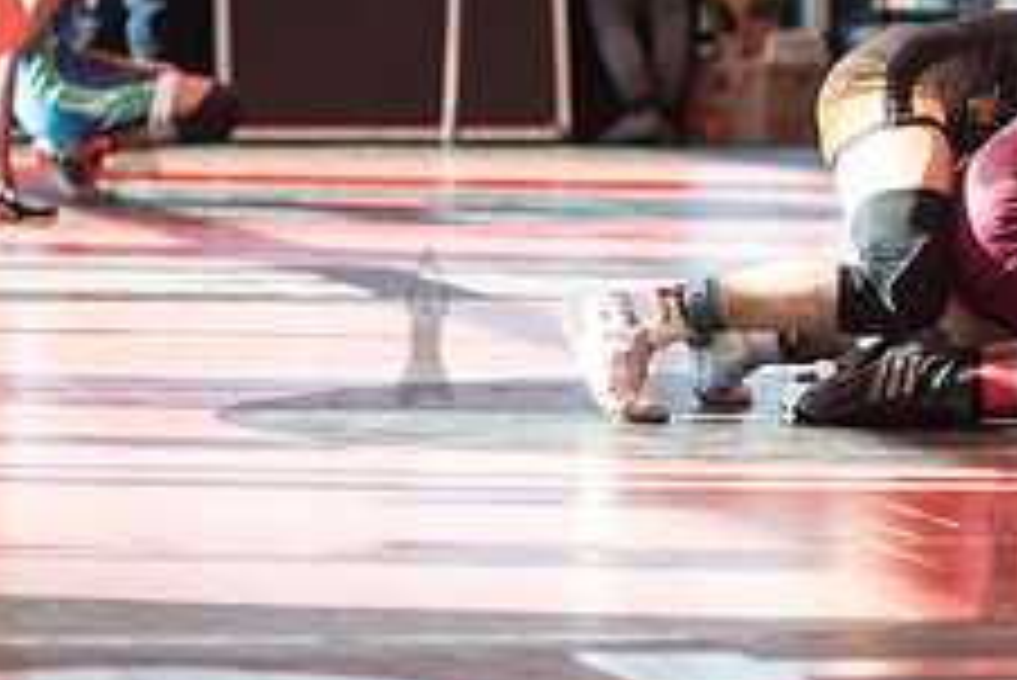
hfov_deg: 5.9
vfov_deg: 4.0
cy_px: 106
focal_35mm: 346
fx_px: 9780
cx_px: 1004
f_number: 4
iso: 400
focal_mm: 135
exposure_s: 1/400
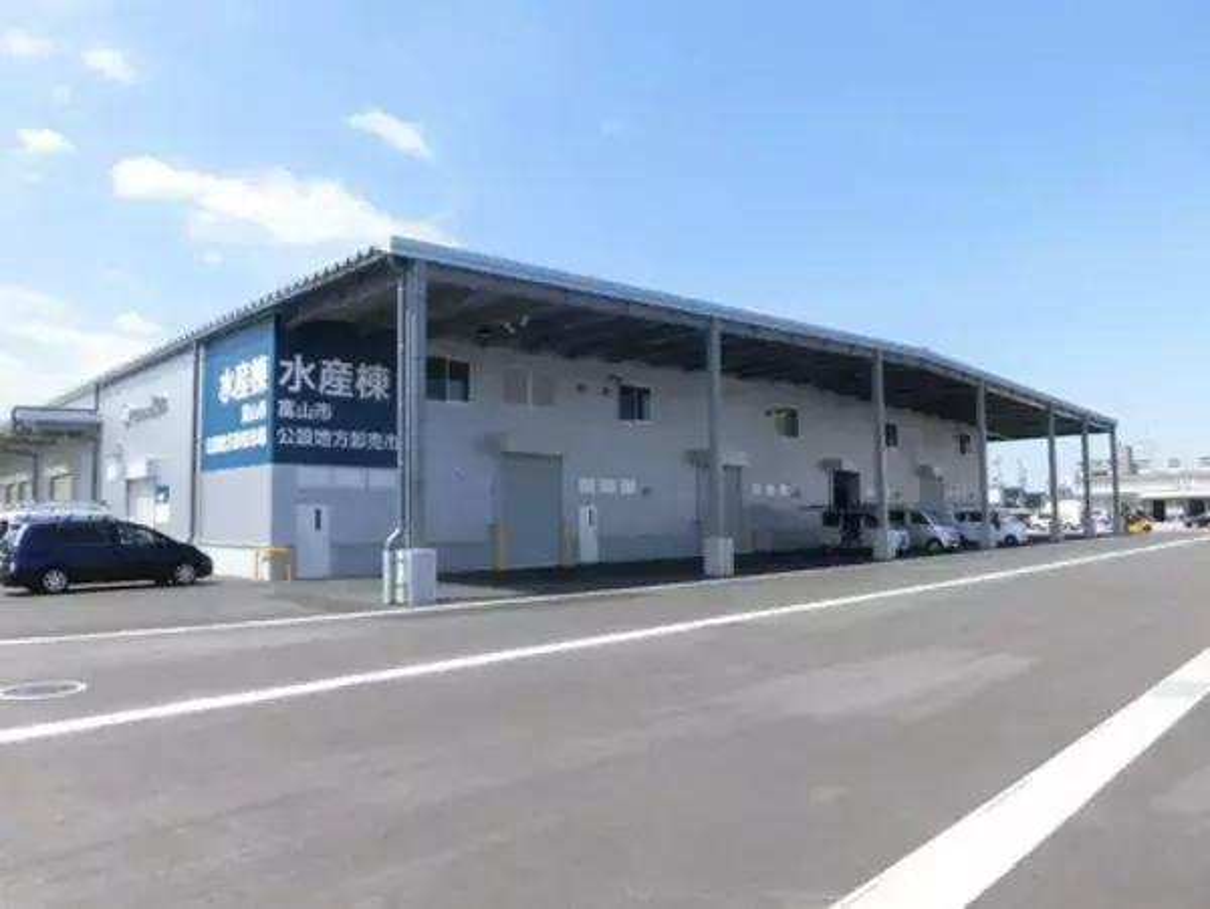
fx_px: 840
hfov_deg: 71.6
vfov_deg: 56.9
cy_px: 454
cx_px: 605
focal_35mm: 24
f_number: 3.1
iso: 100
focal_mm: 4.3
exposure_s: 1/1000
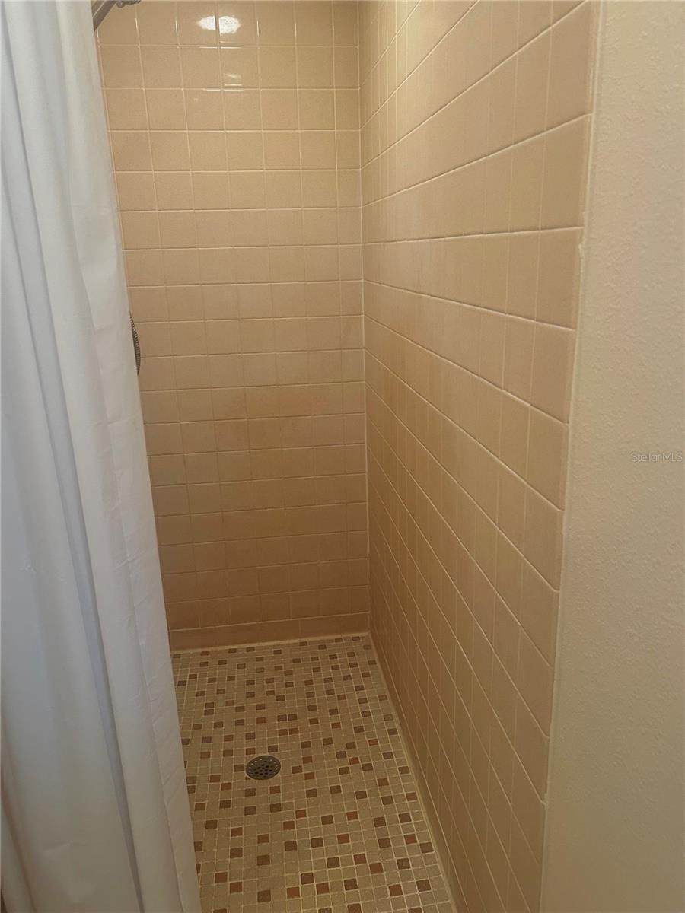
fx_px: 686
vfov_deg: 67.3
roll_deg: +2.1
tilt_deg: -17.0
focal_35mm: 26
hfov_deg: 53.1
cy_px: 456
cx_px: 342
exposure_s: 1/60
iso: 160
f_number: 1.5
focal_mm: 5.7
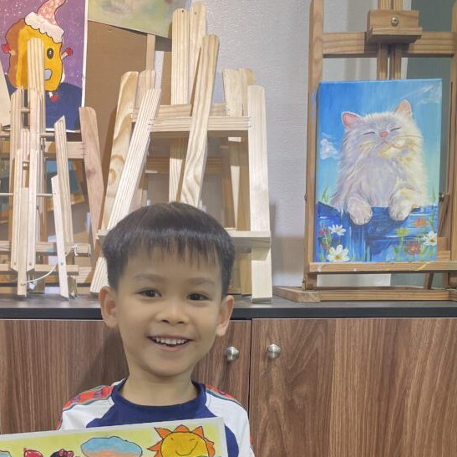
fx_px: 627
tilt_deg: -10.8
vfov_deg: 37.8
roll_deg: +0.7
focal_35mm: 42
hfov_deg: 39.5
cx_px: 148
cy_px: 395
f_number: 1.6
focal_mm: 4.2
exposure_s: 1/100
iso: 100
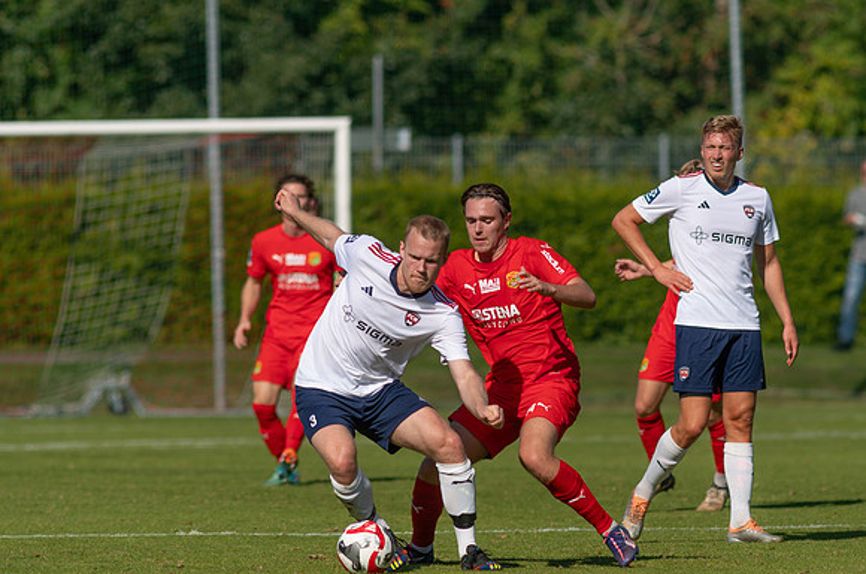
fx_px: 13432
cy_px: 358
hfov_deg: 3.7
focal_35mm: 560
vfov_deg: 2.4
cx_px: 537
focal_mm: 300
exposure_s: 1/2000
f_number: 3.5
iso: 110
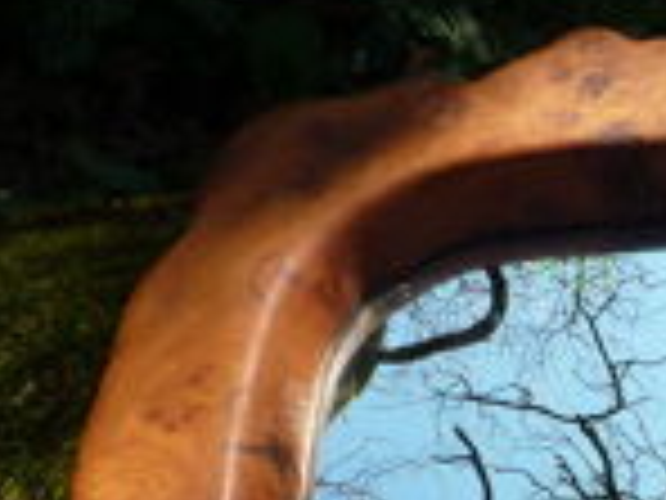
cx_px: 783
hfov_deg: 19.2
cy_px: 671
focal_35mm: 97
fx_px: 1866
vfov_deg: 14.5
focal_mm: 5.2
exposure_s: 1/400
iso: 100
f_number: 4
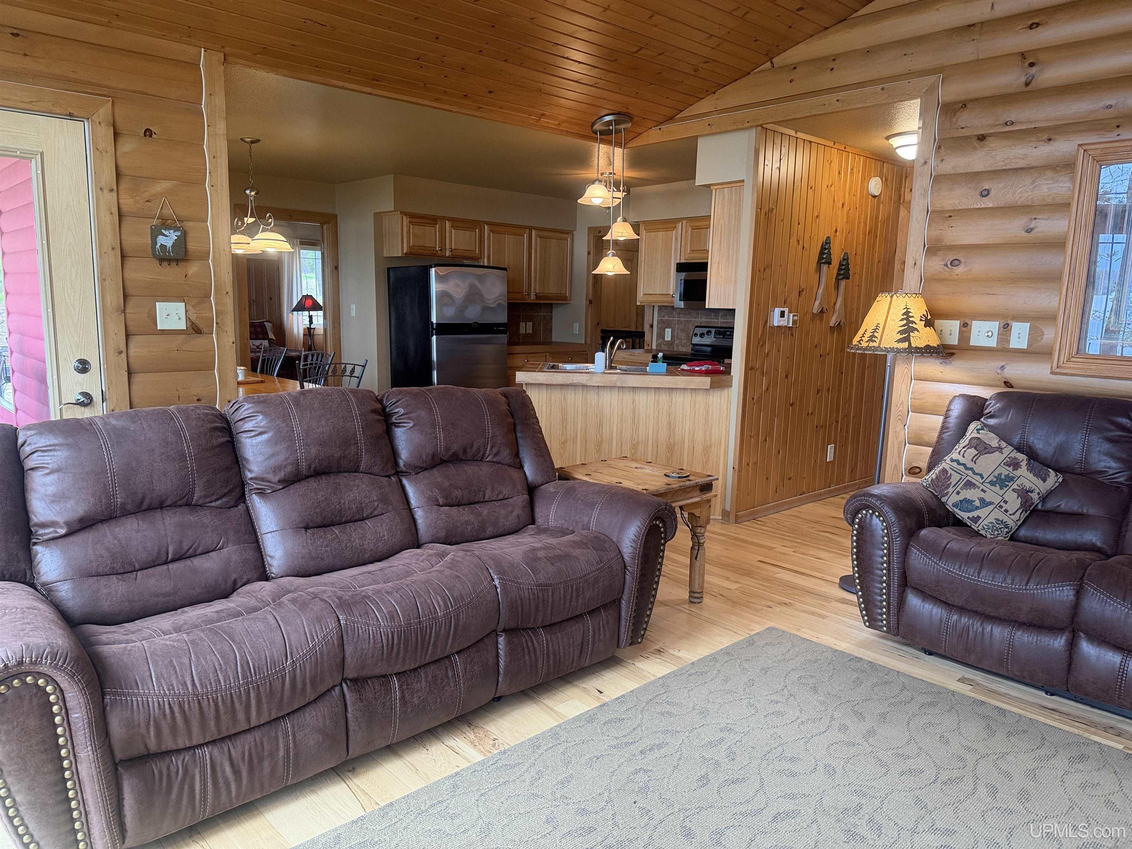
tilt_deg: -8.0
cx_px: 566
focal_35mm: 24
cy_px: 424
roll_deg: -1.0
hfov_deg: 71.6
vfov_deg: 56.8
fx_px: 785
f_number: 1.78
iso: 320
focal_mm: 6.76
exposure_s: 1/60
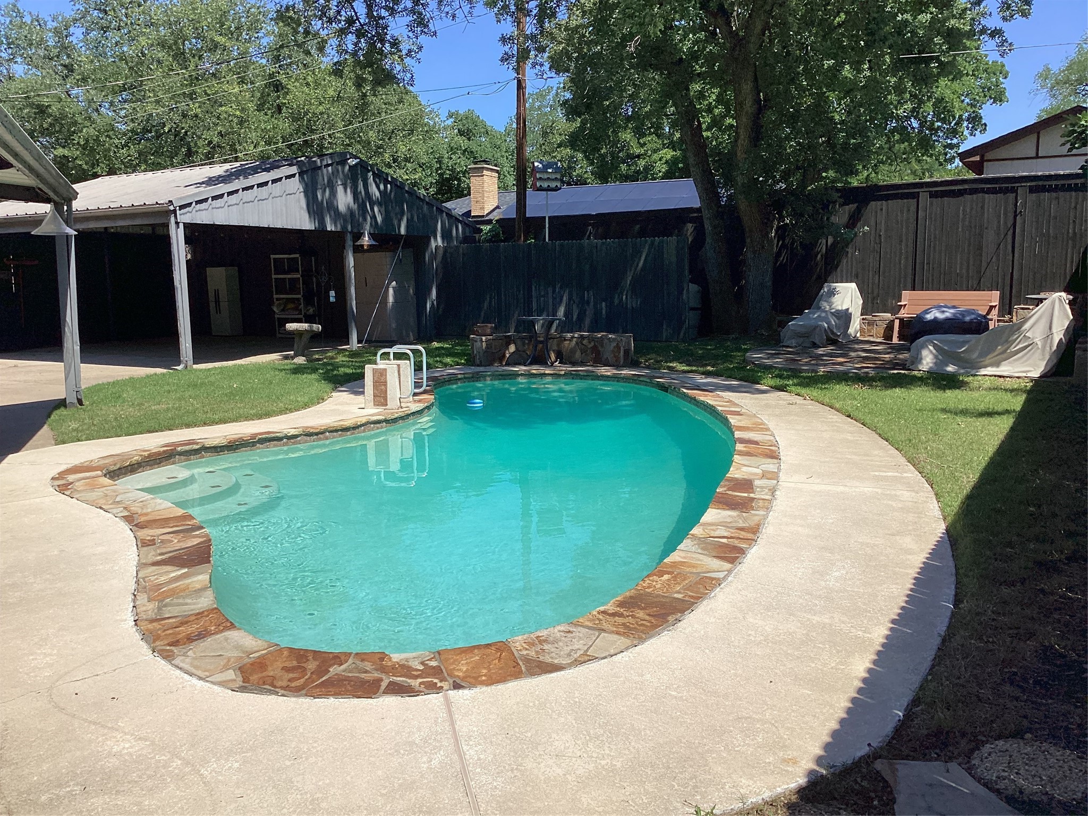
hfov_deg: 58.4
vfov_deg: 45.4
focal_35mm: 31
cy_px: 408
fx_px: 974
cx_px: 544
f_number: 2.4
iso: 25
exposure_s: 1/1894
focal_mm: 3.3
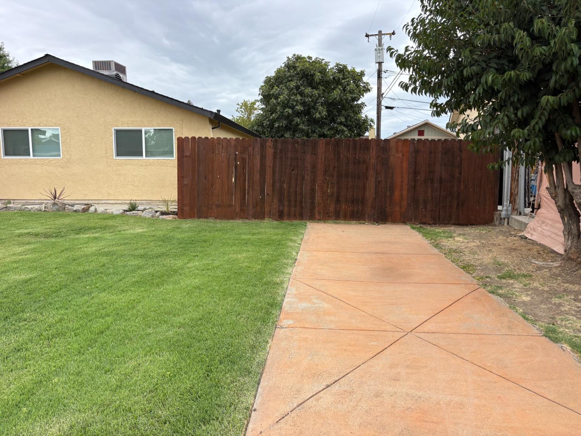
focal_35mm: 26
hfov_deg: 67.3
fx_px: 436
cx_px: 290
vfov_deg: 53.1
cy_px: 218
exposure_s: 1/1217
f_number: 1.6
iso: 50
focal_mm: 5.96
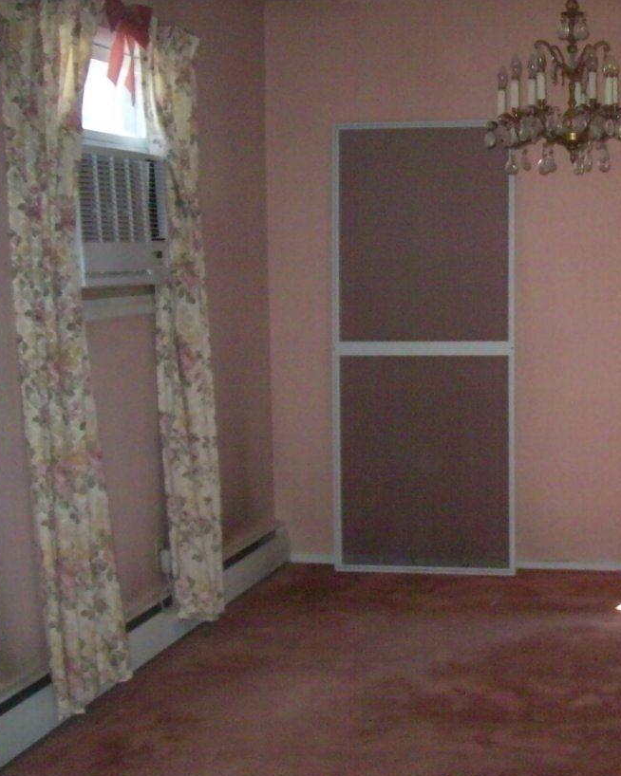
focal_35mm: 55
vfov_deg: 34.2
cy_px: 394
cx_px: 563
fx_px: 1264
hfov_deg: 26.6
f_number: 2.7
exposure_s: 1/64
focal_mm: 6
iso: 160
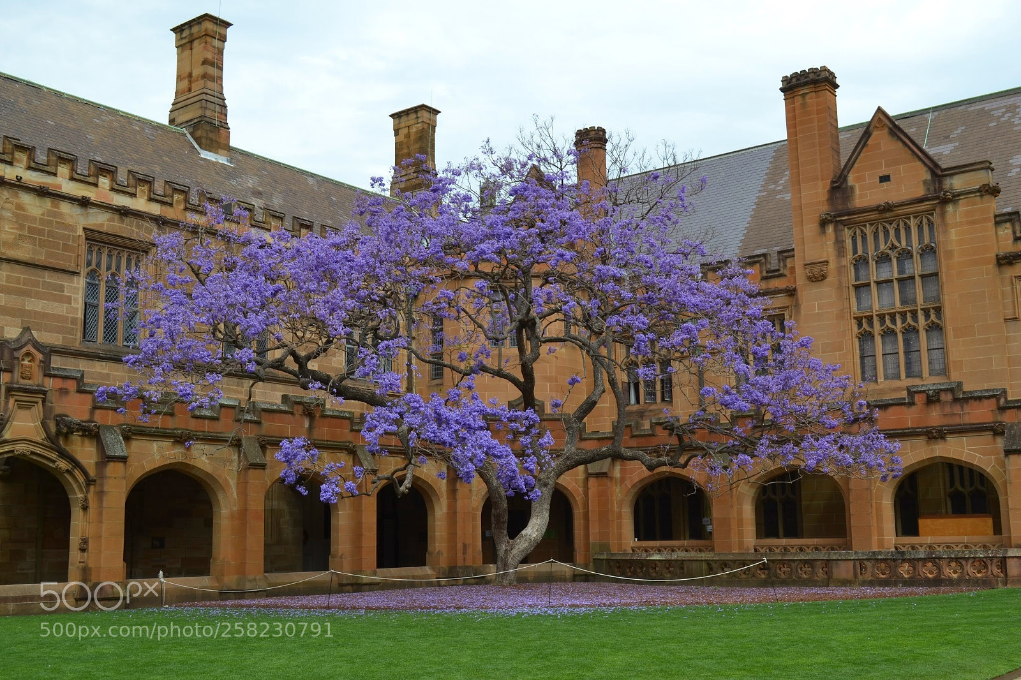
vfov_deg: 34.2
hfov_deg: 49.6
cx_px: 510
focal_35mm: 39
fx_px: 1106
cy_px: 340
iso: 100
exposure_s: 1/200
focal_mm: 26
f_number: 7.1
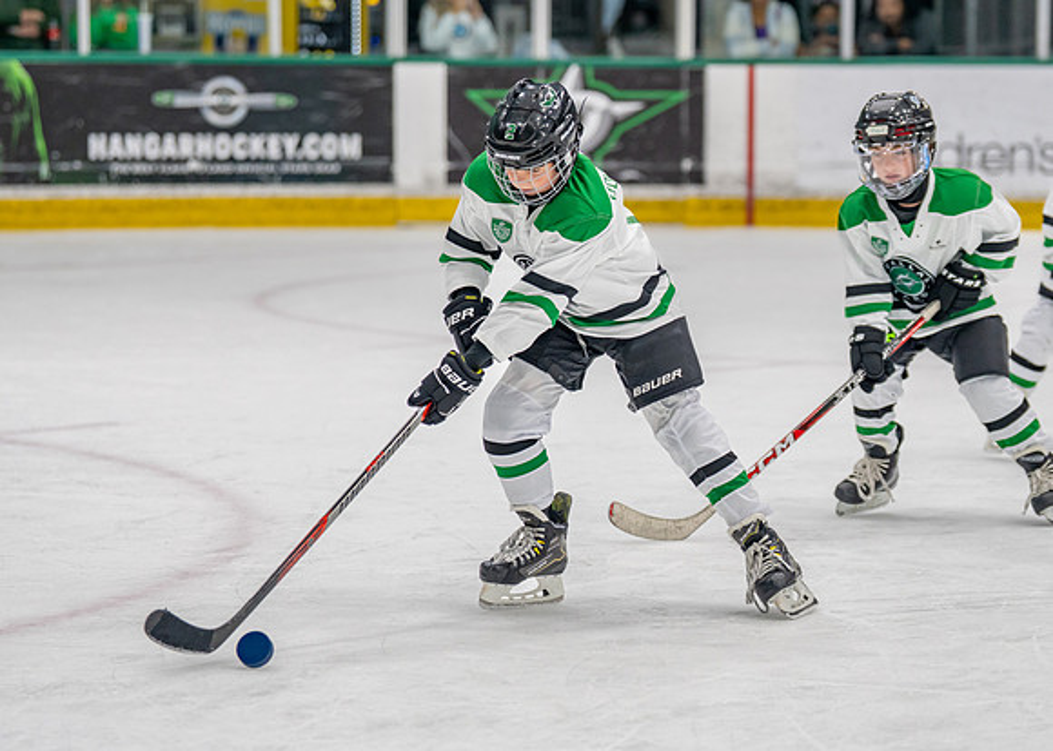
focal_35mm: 156
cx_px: 583
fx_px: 4679
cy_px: 356
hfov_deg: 12.8
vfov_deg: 9.2
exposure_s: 1/1000
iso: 800
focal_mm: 114
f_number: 2.8
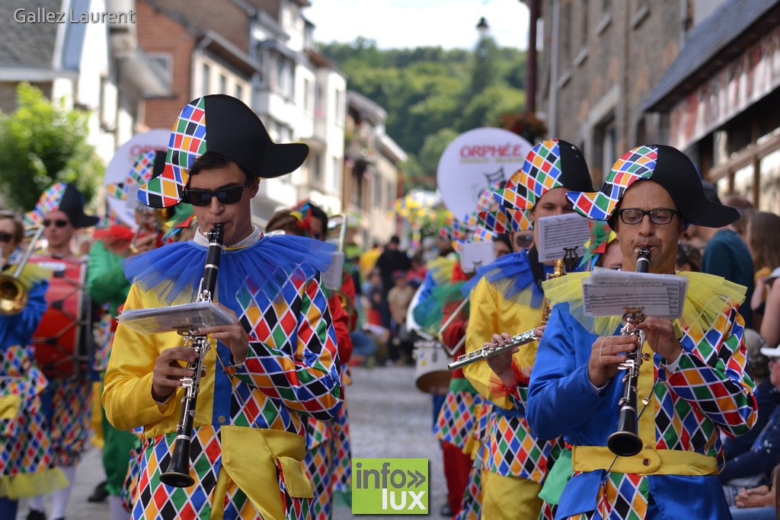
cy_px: 260
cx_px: 390
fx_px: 2600
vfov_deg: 11.4
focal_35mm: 120
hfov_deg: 17.1
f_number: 4
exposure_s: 1/400
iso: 100
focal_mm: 80
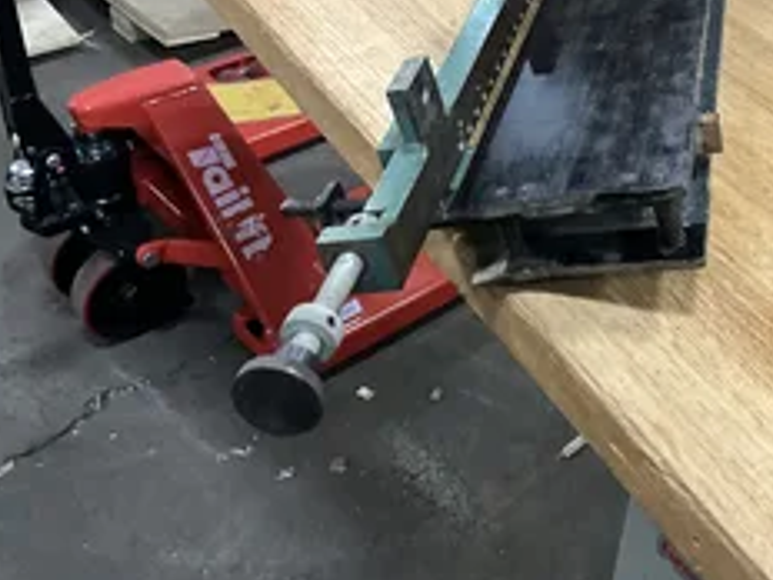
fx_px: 1117
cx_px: 590
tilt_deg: -32.1
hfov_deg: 37.2
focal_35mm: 50
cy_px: 113
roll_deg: -7.7
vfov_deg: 28.5
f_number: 1.8
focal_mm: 3
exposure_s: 1/47
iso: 320
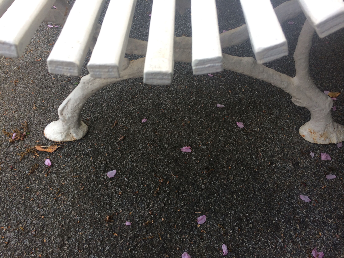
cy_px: 129
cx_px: 172
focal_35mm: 29
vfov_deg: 48.2
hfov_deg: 61.7
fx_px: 288
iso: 32
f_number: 2.2
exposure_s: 1/131
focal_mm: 4.15
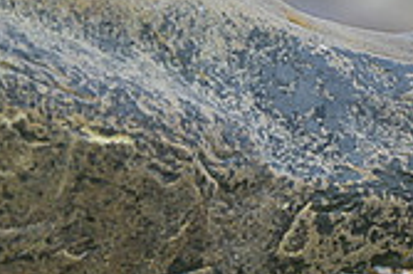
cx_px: 624
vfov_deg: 0.6
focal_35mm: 2119
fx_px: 24285
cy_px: -37
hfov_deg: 1.0
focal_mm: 500
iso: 800
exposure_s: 1/1250
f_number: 4
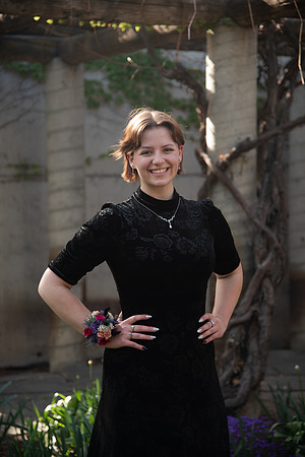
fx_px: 1093
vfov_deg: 23.6
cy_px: 228
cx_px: 152
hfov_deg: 15.9
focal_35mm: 86
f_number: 4
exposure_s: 1/125
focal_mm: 86
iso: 160
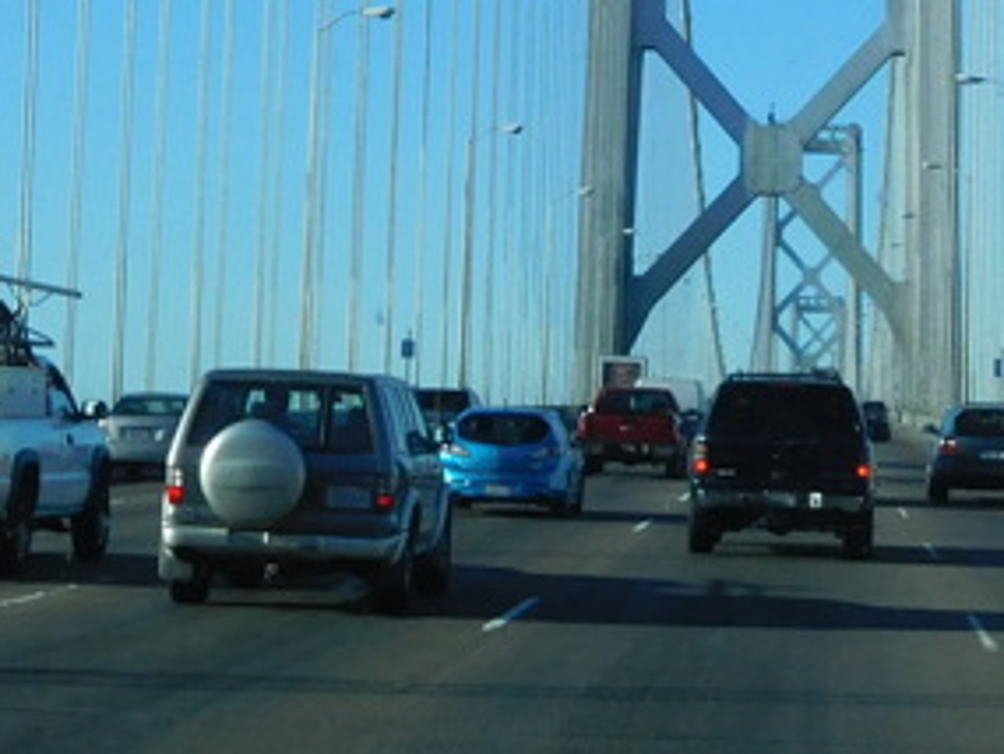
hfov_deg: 15.0
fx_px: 3801
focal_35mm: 131
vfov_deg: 11.3
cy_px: 144
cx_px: 506
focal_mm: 6.2
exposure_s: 1/1250
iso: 125
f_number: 3.8
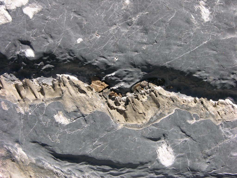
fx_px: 561
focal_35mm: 82
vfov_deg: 18.0
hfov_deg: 23.8
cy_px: 89
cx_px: 118
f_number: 4.9
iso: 50
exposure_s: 1/293
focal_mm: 21
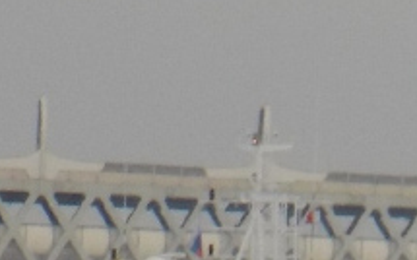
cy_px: 507
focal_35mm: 1390
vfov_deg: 0.9
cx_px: 632
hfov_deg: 1.5
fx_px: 15784
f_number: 5.5
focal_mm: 38.6
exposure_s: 1/500
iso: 80
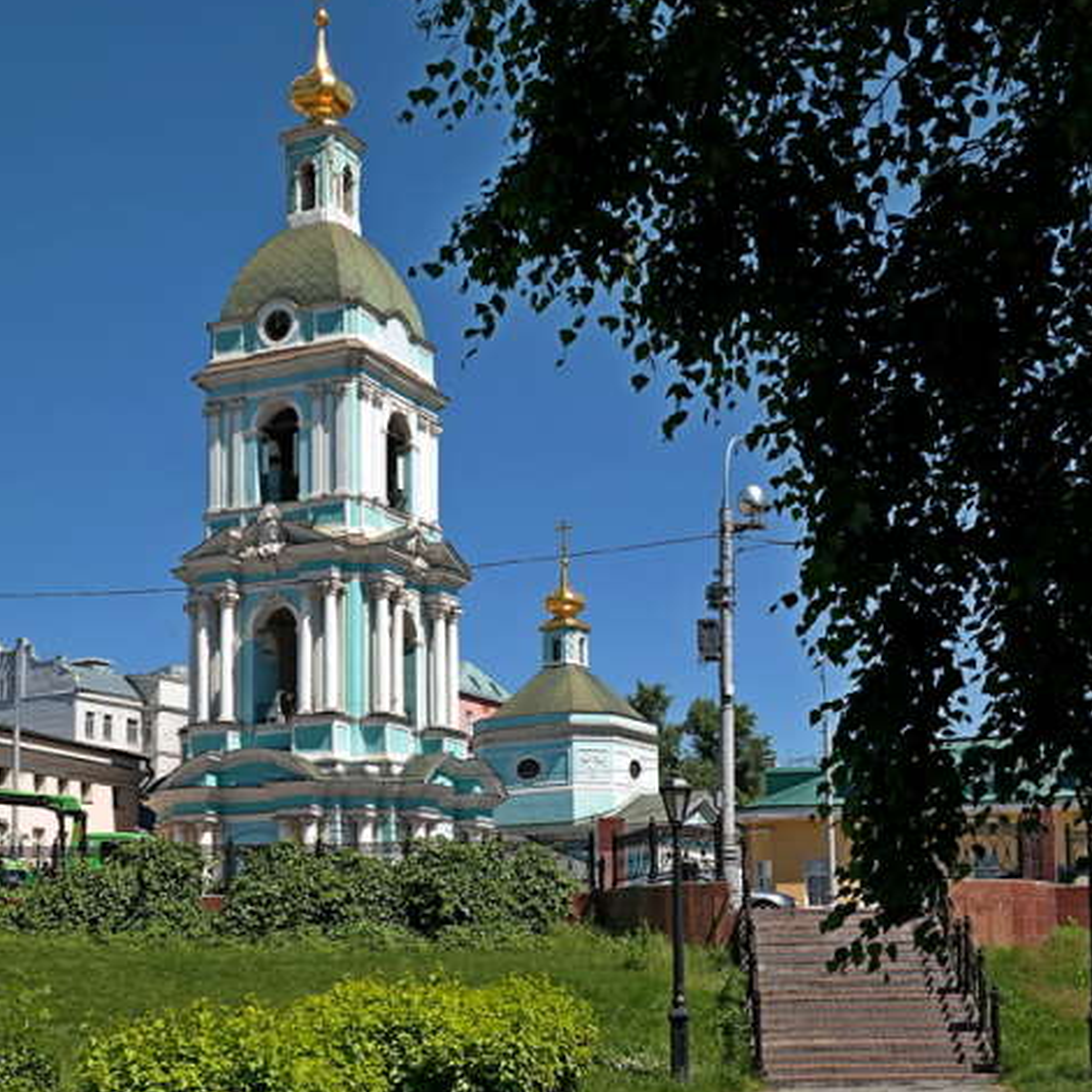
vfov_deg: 32.2
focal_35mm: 52
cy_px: 805
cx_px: 543
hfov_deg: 32.8
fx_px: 1856
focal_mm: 24
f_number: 6.3
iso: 100
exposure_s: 1/320
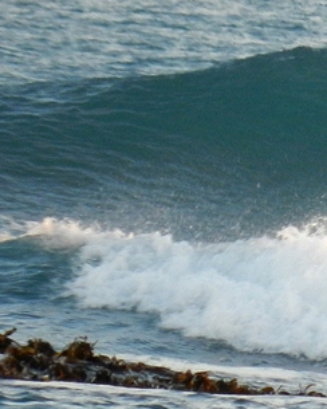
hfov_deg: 0.6
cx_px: 646
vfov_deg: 0.7
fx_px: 32155
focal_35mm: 2658
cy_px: 371
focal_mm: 144
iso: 320
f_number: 5.7
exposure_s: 1/125
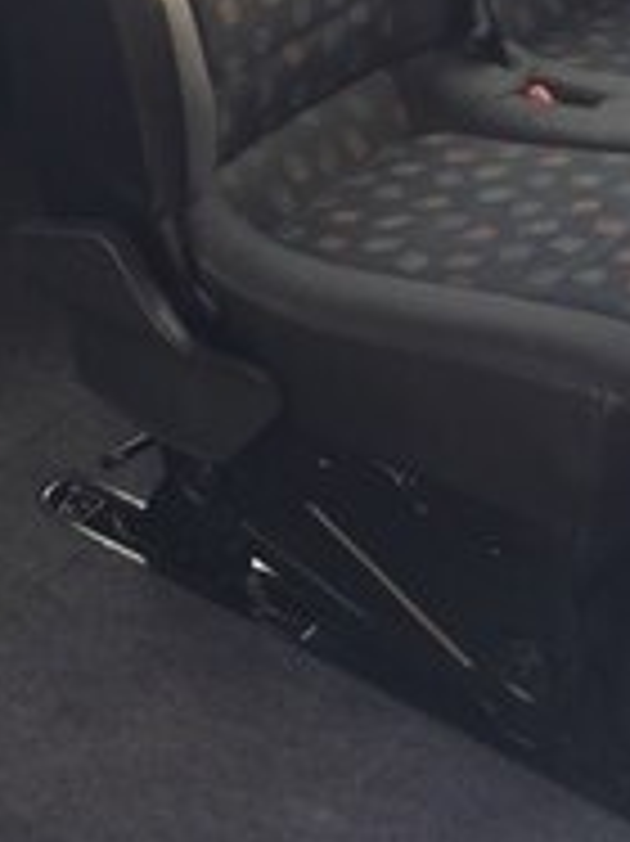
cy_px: -86
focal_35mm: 77
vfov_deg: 23.7
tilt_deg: -20.7
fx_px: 1871
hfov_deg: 18.9
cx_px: 112
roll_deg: +2.6
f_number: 2.2
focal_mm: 4.15
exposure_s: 1/50
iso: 25
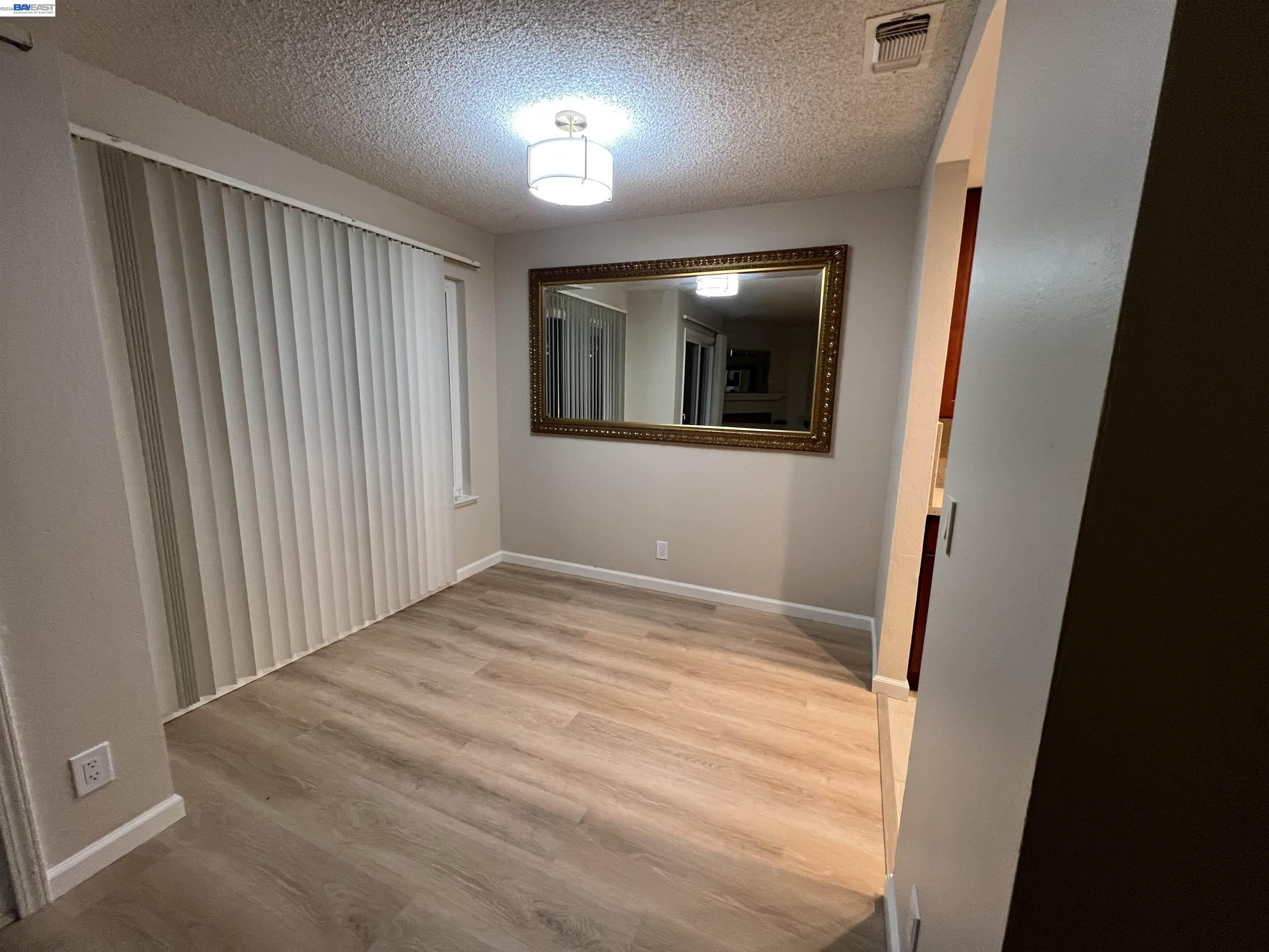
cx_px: 634
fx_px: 477
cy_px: 476
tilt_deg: -10.4
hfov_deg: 106.2
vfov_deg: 89.9
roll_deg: -1.5
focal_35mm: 13
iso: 250
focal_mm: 1.57
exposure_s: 1/60
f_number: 1.8
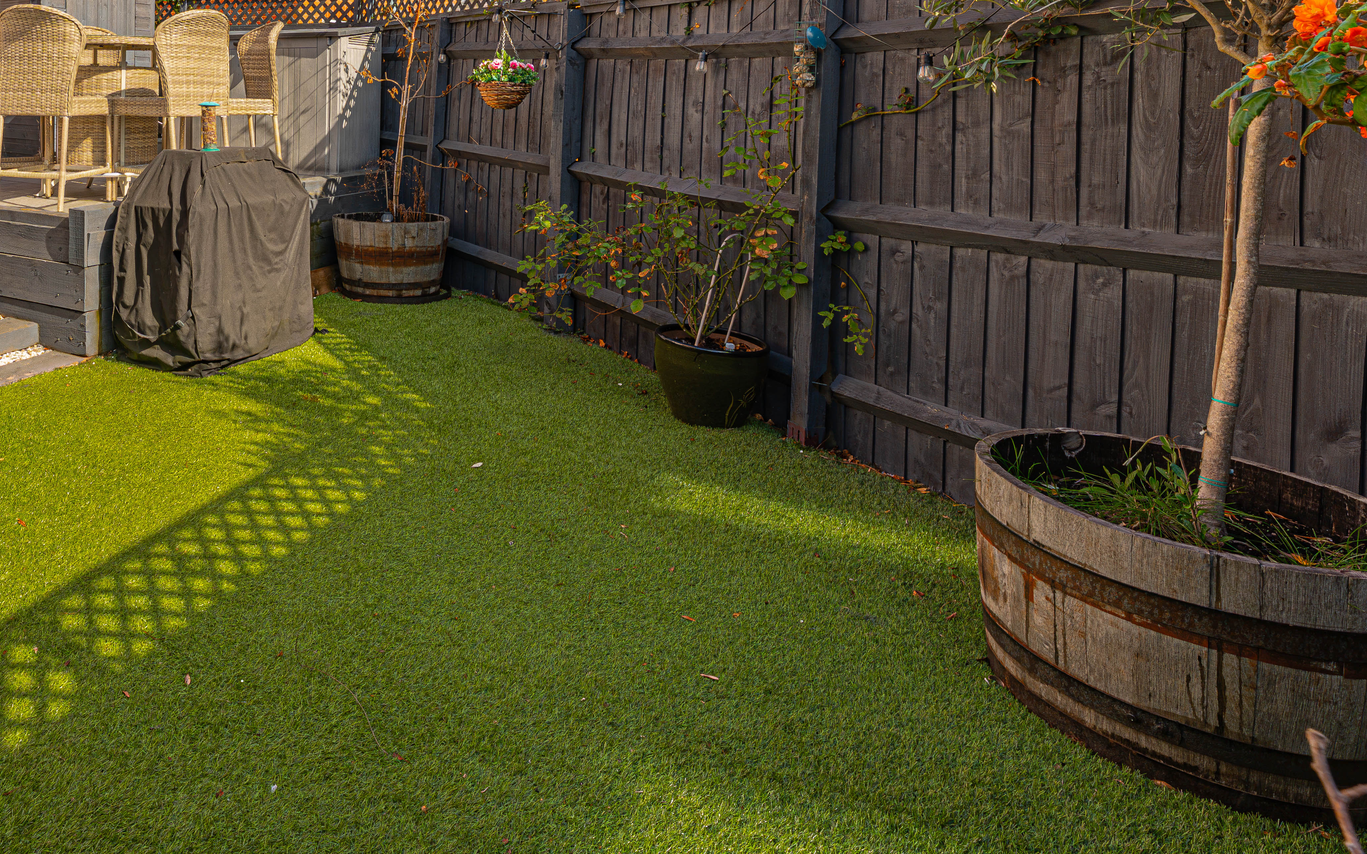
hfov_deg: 66.3
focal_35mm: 24
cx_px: 232
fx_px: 894
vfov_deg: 47.0
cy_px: 120
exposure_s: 1/100
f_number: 10
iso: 100
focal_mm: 14
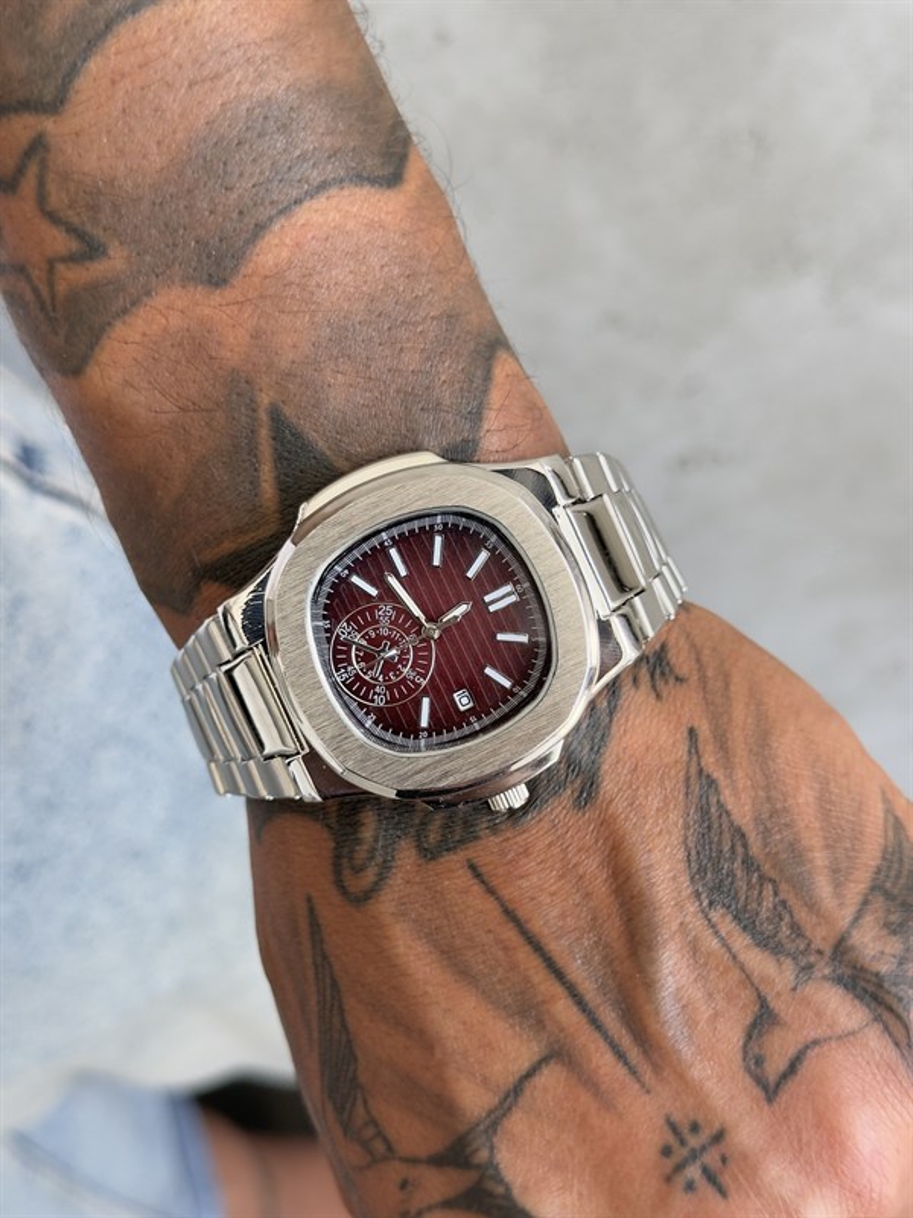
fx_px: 1688
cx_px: 456
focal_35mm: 48
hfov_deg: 30.3
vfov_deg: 39.7
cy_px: 609
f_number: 1.78
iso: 80
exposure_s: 1/121
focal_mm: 6.76
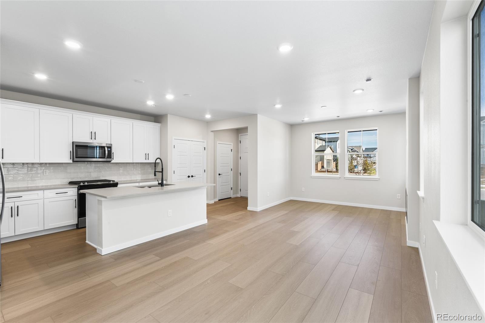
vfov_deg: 72.0
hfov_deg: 95.0
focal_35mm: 16
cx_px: 242
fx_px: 222
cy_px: 162
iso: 100
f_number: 16
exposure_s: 2.5
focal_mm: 16.5
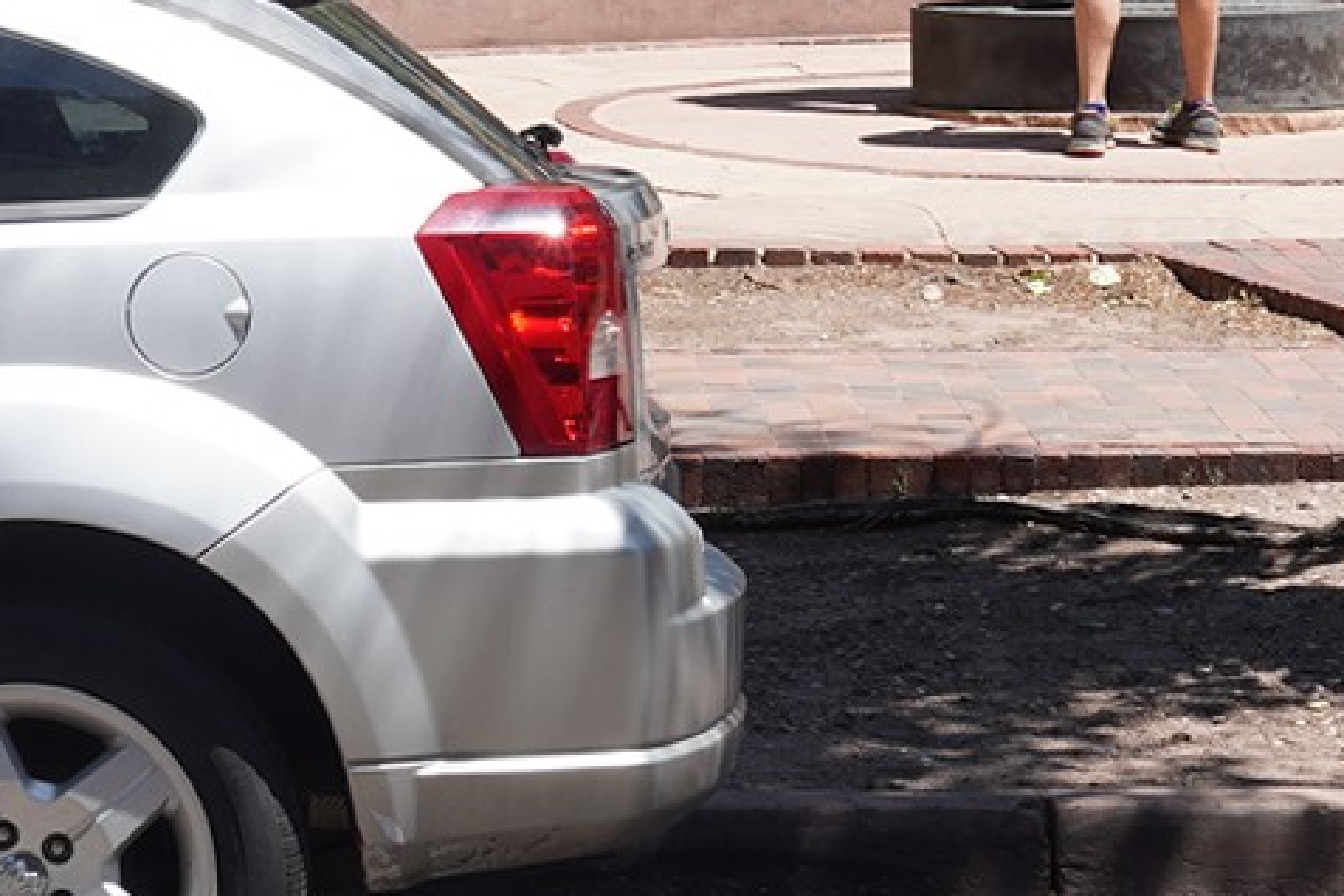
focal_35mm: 155
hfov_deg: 13.2
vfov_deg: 8.6
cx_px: 552
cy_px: -468
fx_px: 5786
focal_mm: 37
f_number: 10
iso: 100
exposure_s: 1/100
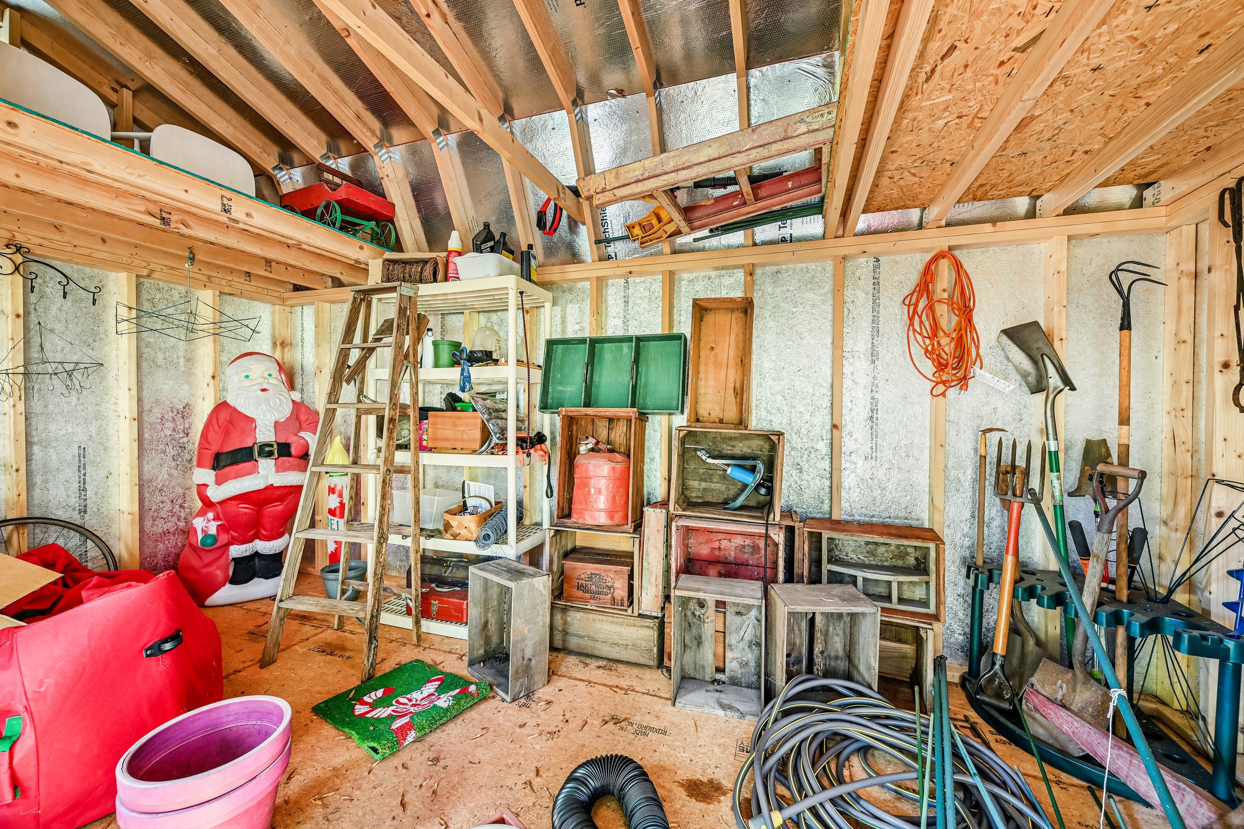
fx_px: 484
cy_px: 414
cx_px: 622
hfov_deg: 104.3
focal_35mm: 14
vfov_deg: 81.2
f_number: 8
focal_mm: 14
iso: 400
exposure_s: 1/3.33
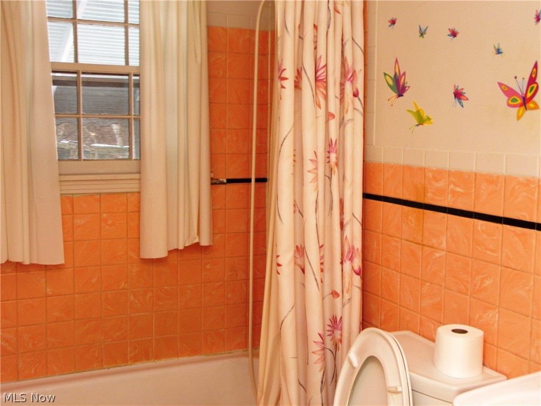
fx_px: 672
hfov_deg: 43.9
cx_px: 270
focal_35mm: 43
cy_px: 203
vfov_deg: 33.6
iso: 100
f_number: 3.6
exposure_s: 1/40
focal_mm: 9.1
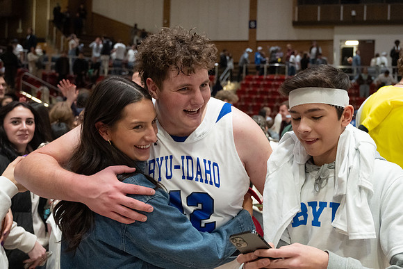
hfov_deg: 49.5
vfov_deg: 34.3
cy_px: 117
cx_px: 230
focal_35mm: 39
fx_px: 436
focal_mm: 31
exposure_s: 1/250
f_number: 4
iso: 4000
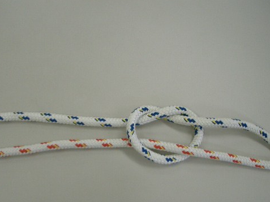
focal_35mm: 47
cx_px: 111
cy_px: 133
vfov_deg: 30.6
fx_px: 366
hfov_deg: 40.3
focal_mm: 5.8
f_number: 2.6
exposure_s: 1/60
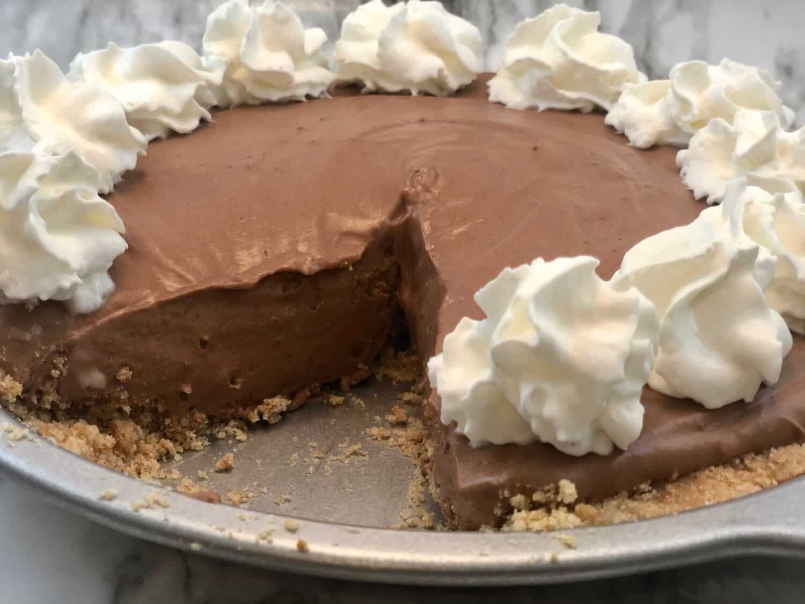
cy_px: 302
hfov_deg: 36.8
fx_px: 1209
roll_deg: -3.0
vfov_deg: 28.0
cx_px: 402
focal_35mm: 52
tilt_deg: -28.2
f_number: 2.4
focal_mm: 6
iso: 100
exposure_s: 1/40
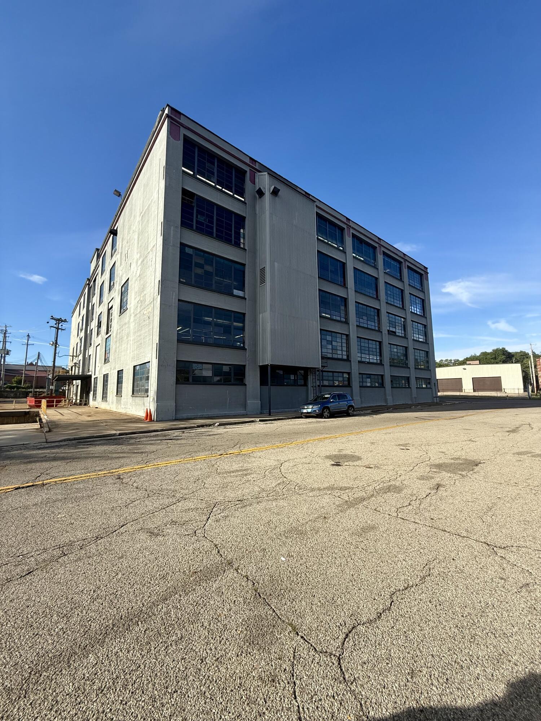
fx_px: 292
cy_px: 360
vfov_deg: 102.1
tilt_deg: +7.6
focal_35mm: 14
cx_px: 270
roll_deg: -0.2
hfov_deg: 85.7
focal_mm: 2.22
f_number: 2.2
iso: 50
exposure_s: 1/955
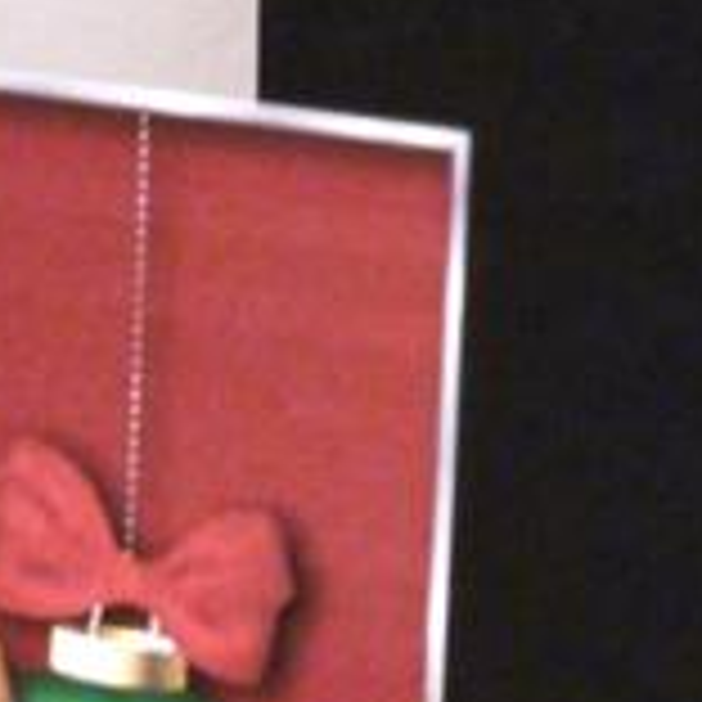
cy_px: 774
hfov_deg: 5.8
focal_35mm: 303
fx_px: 6952
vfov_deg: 5.8
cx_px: 50
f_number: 4.4
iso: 400
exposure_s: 1/8
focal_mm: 19.5
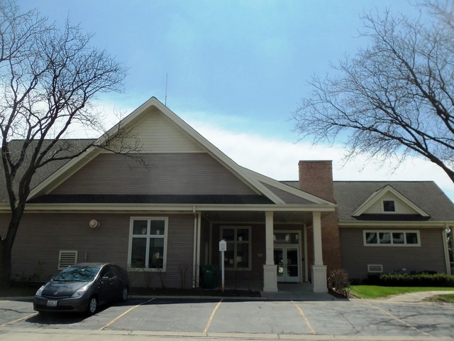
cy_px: 170
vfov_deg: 48.2
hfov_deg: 61.7
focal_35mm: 29
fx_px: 380
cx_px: 227
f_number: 8.6
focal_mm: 5.2
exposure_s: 1/200
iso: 80
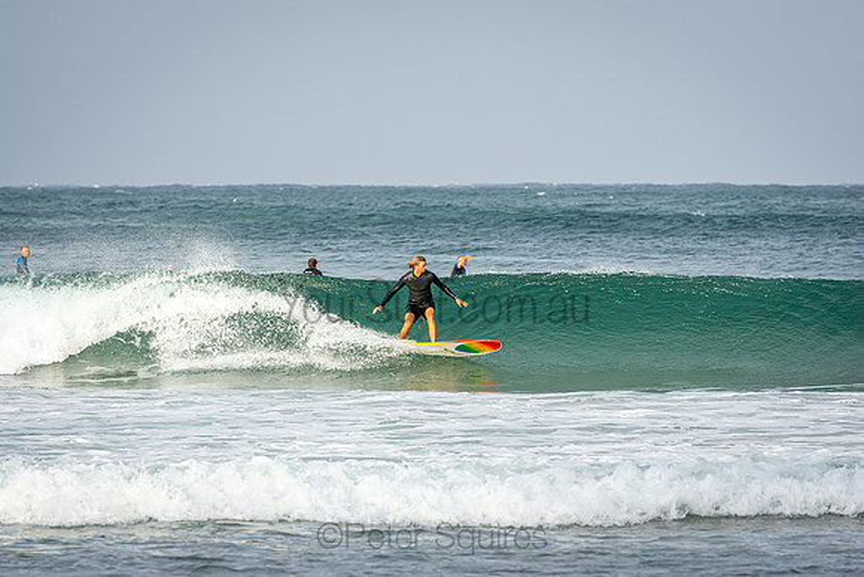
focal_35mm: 300
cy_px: 288
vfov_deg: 4.6
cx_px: 432
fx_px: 7201
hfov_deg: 6.9
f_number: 5.6
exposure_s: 1/1000
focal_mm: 200
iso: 200
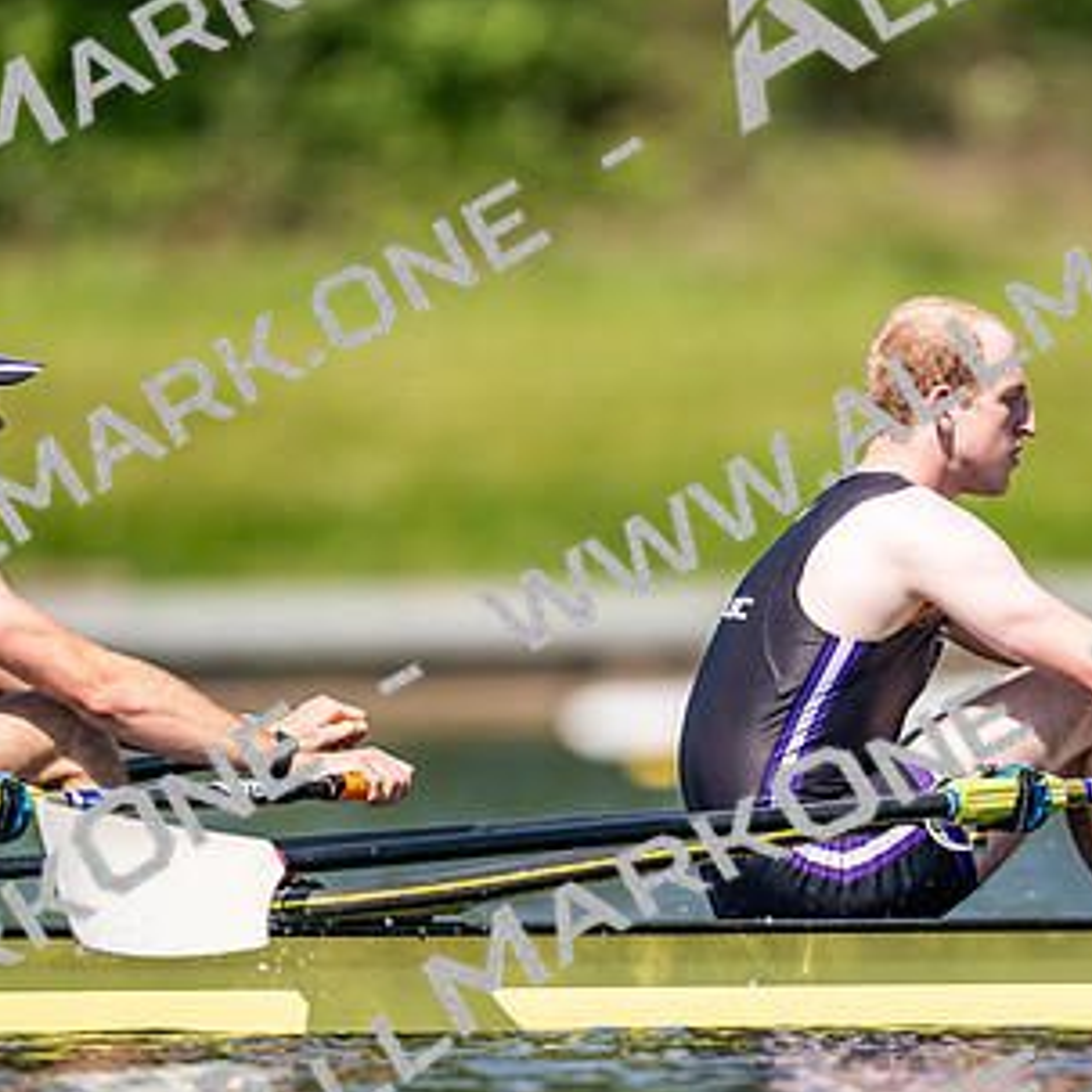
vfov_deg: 1.8
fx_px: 34798
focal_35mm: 975
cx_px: 926
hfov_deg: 1.8
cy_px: 661
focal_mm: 600
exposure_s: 1/2500
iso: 250
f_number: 4
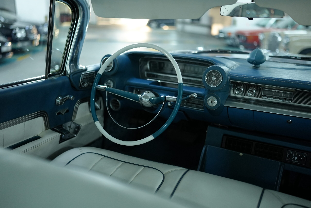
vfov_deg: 37.9
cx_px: 156
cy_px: 104
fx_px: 303
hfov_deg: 54.4
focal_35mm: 35
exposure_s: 1/125
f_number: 1.4
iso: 2500
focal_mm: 35
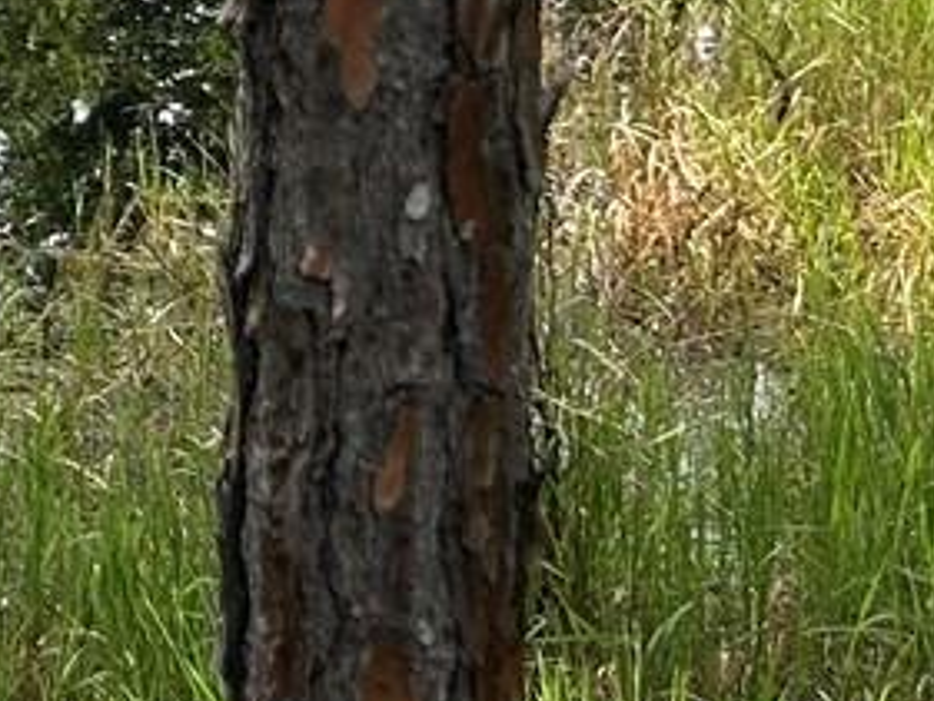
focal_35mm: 148
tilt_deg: -7.9
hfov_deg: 12.5
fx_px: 3995
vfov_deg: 9.6
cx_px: -575
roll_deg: -0.9
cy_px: -498
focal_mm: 5.7
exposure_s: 1/965
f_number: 1.5
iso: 50
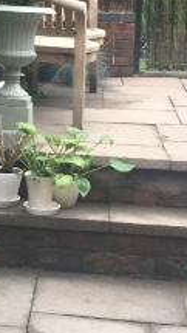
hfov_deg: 12.7
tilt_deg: -7.8
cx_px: 5
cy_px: 85
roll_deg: -2.2
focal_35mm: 94
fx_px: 828
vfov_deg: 22.5
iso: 50
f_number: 2.2
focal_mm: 4.15
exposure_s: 1/33
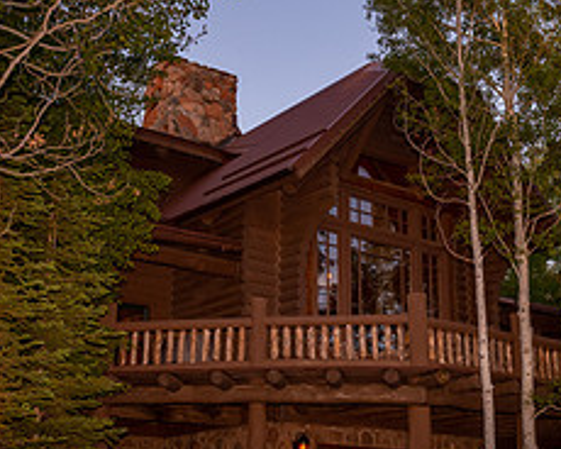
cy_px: 267
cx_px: 310
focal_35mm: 64
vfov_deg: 23.8
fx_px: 1063
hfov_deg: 29.6
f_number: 8
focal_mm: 26
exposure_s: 1/320
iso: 1250
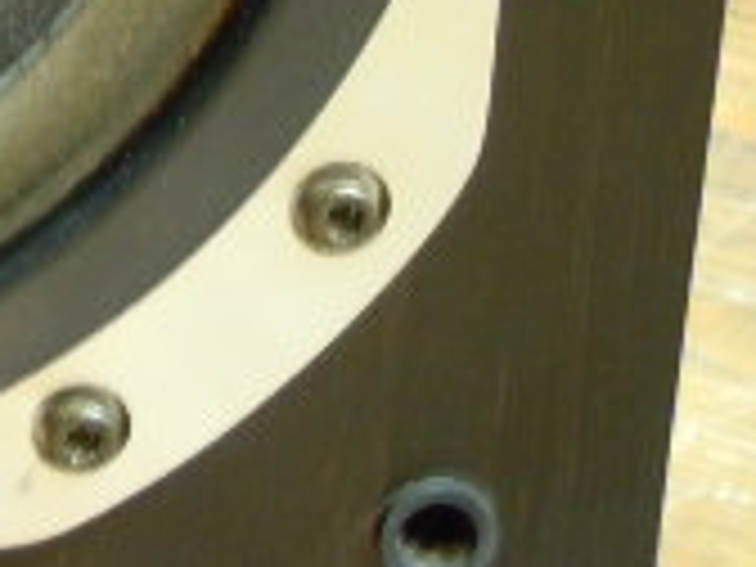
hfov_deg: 12.2
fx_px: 3254
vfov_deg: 9.5
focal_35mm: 149
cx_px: -590
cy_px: -459
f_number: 3.7
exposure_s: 1/2
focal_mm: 7.1
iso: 400
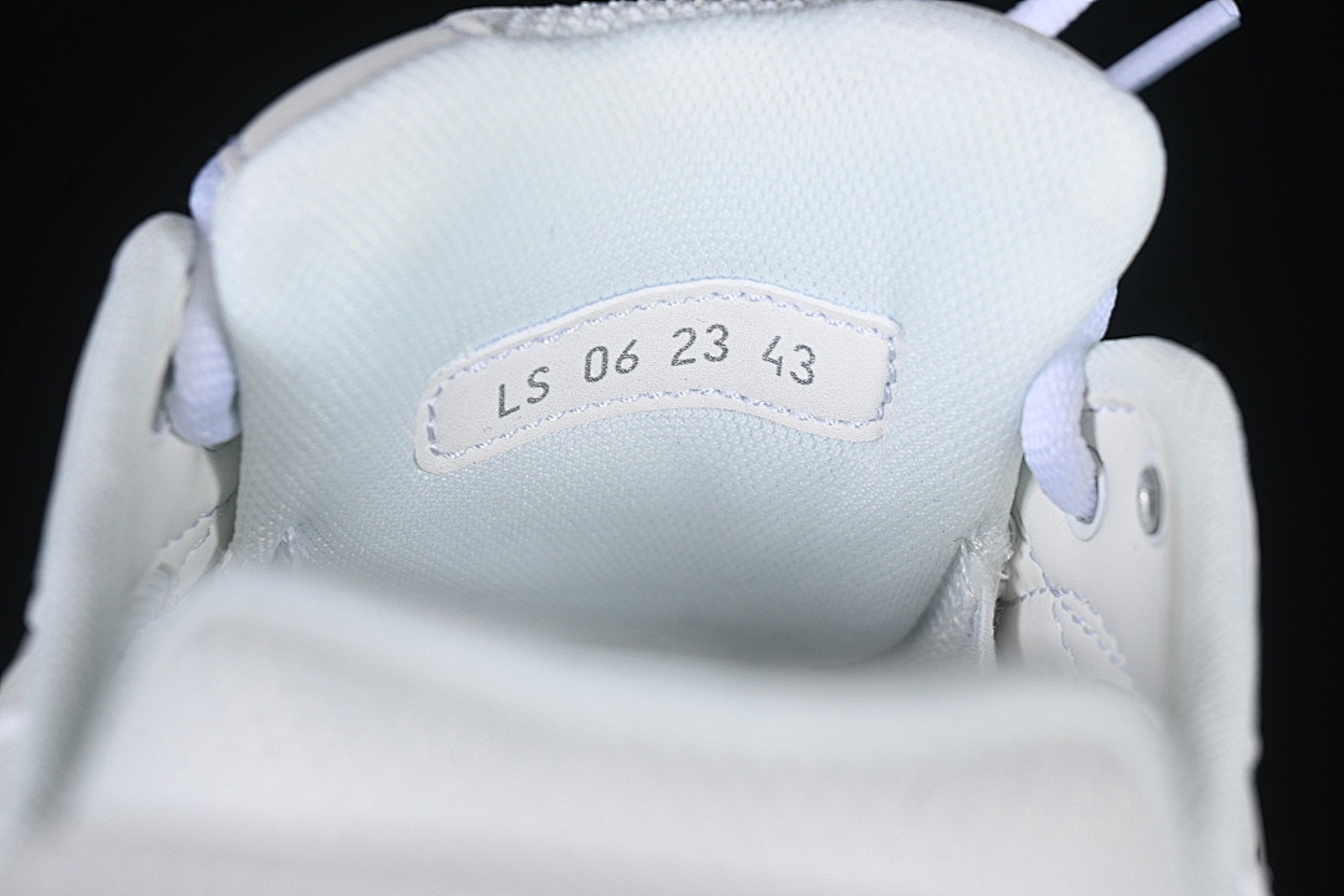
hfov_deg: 27.0
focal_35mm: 75
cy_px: 448
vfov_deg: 18.2
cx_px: 672
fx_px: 2800
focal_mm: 50
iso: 160
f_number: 7.1
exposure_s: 1/80
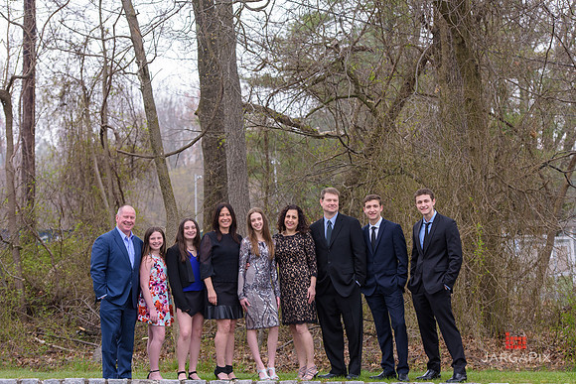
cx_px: 288
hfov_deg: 20.8
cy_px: 192
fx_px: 1568
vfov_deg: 14.0
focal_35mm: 98
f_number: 5
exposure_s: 1/500
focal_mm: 98
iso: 400
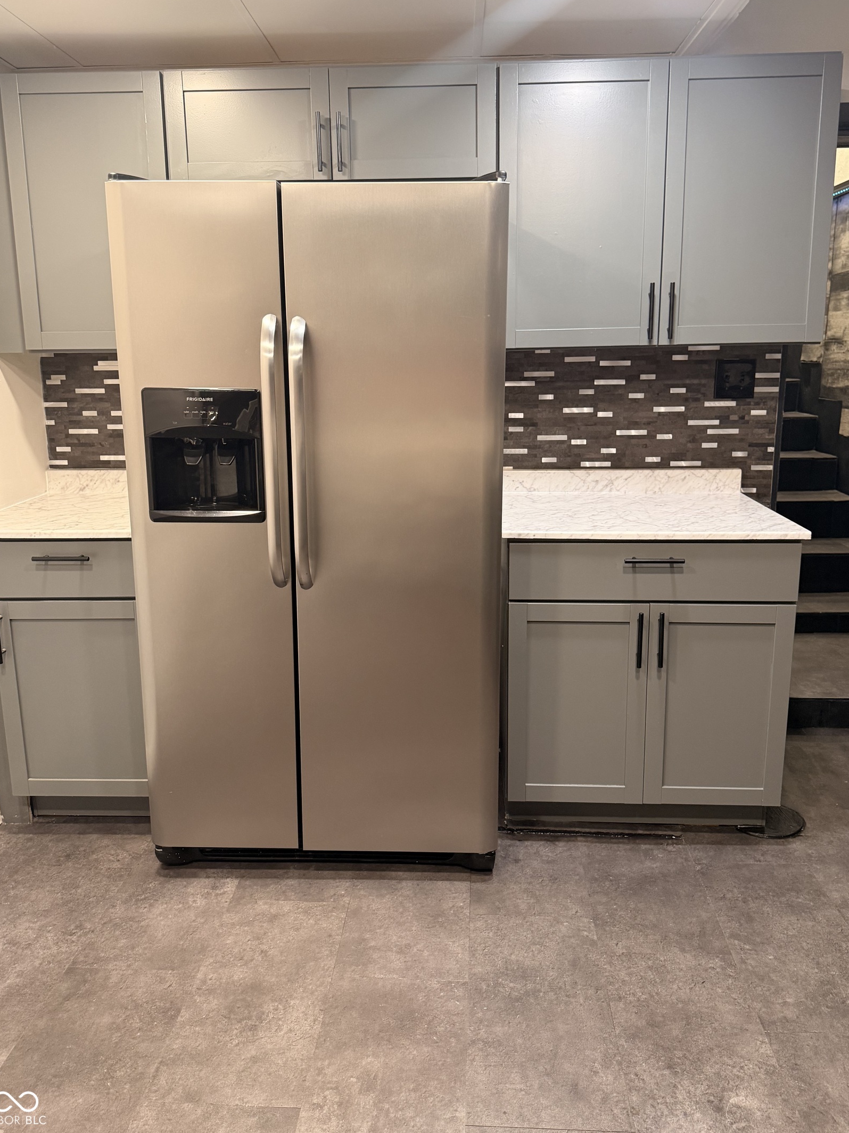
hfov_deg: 53.1
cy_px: 525
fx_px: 850
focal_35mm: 26
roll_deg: +0.3
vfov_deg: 67.2
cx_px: 428
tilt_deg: -11.6
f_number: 1.78
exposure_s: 1/60
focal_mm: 6.76
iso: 250
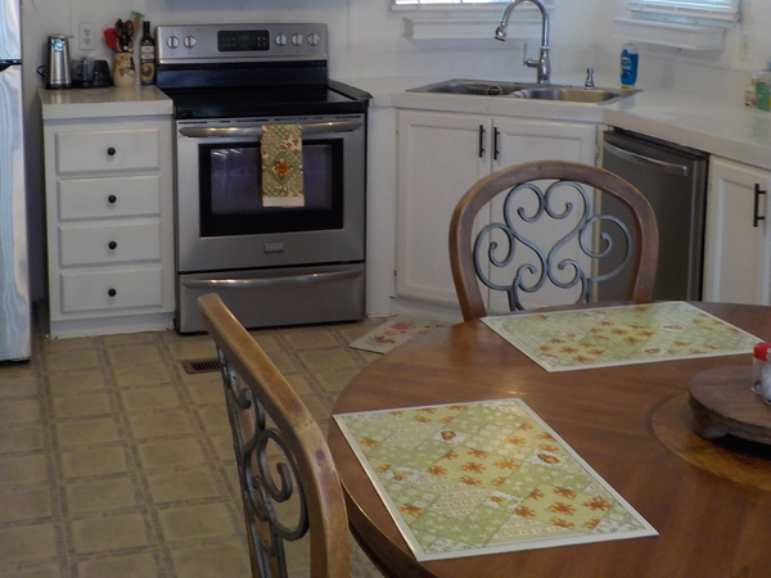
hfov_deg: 38.0
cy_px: 122
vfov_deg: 28.5
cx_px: 289
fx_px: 1114
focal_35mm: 50
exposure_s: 1/40
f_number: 3.3
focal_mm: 4.1
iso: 125
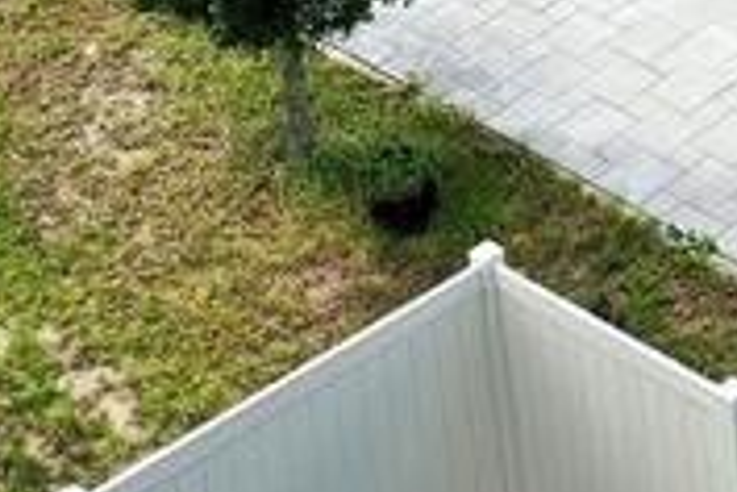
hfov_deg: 11.6
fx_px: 3316
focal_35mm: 162
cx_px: 1407
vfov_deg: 7.8
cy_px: -755
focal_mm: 10.26
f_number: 5
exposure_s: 1/200
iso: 100
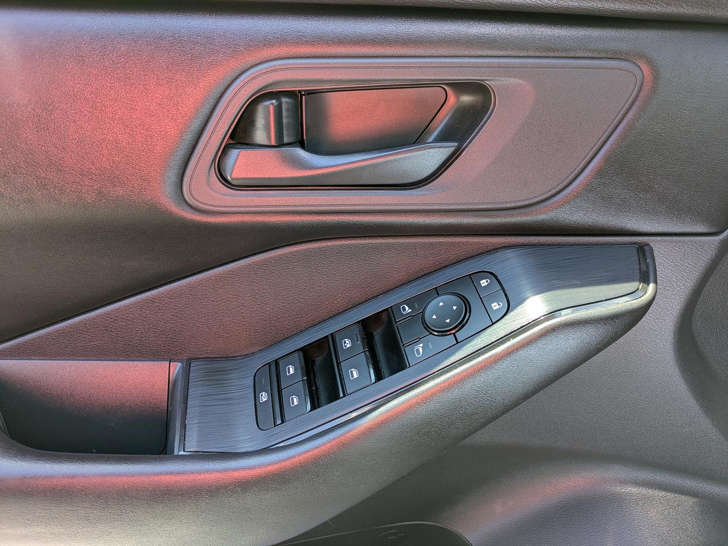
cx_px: 364
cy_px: 273
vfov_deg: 54.9
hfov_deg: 69.4
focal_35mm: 25
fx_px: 526
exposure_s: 1/100
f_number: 1.89
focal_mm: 5.43
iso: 56
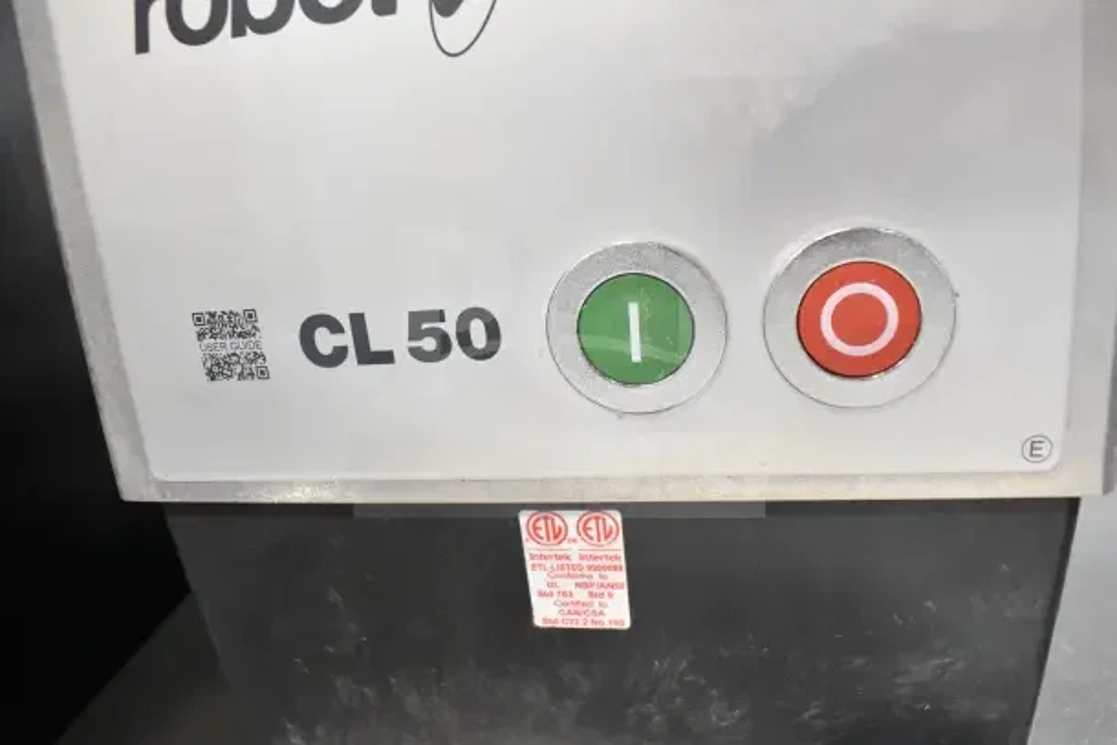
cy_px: 372
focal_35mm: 27
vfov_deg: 48.0
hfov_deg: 67.4
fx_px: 838
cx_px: 558
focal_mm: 18
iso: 6400
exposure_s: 1/125
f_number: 5.6
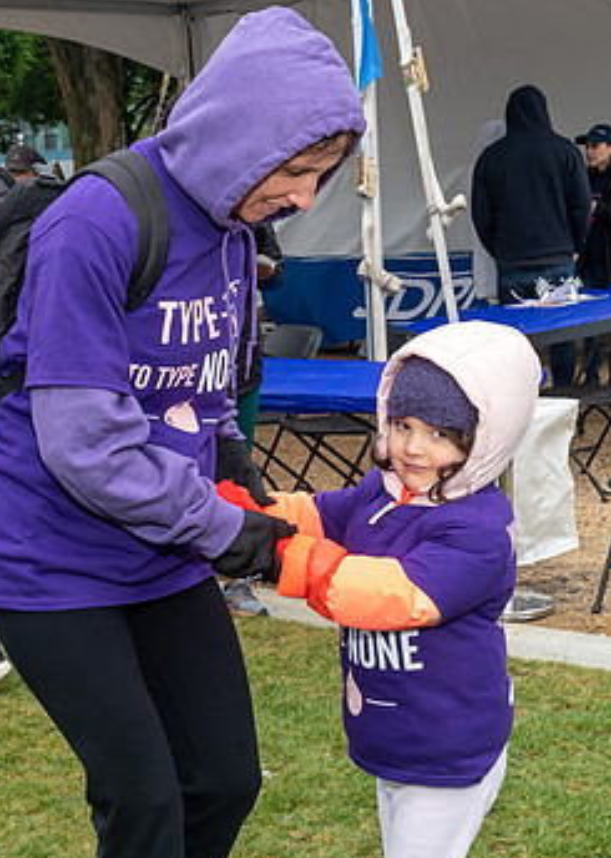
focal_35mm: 68
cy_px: 478
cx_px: 234
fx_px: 1655
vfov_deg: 29.0
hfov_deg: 20.9
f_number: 7.1
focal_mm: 22
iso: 250
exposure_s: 1/250
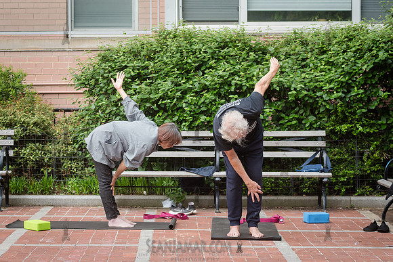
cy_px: 122
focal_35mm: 100
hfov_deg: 20.4
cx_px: 186
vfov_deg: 13.7
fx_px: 1091
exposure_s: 1/400
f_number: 4.5
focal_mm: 80
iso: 400
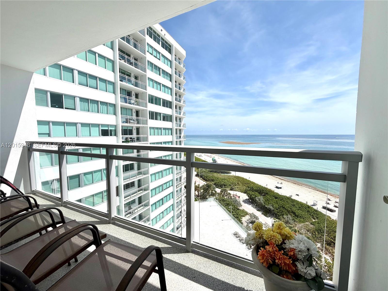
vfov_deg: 85.7
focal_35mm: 14
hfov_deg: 102.1
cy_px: 146
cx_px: 194
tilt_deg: -3.6
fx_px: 157
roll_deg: -0.2
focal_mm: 2.22
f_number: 2.2
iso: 20
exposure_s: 1/1745
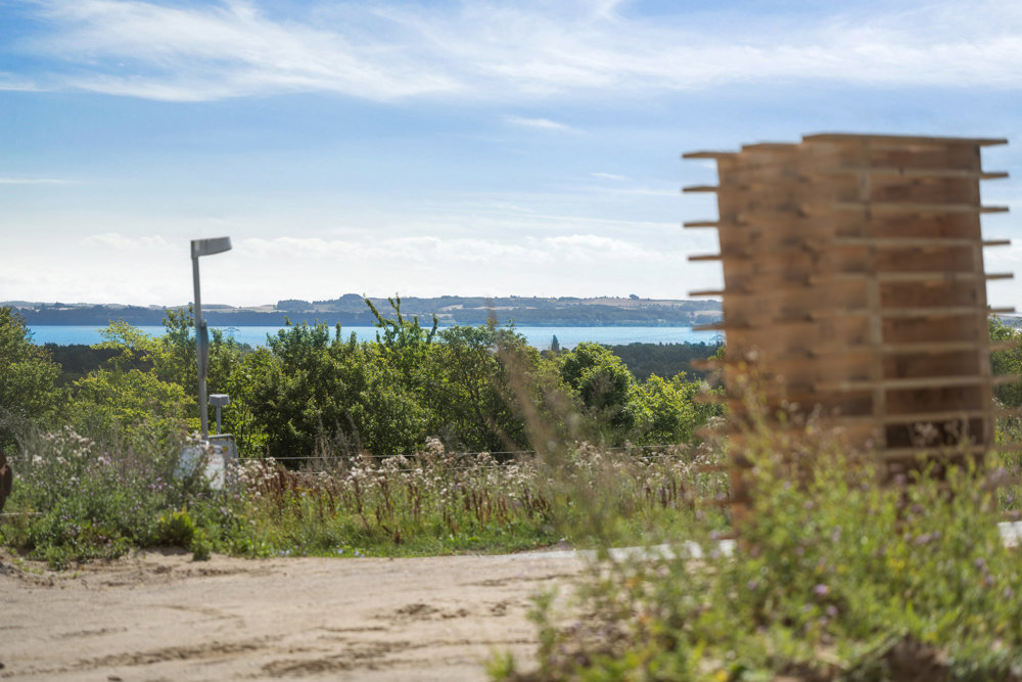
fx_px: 3407
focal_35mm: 120
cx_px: 511
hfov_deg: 17.1
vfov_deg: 11.4
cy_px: 341
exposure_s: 1/800
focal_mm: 120
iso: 64
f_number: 4
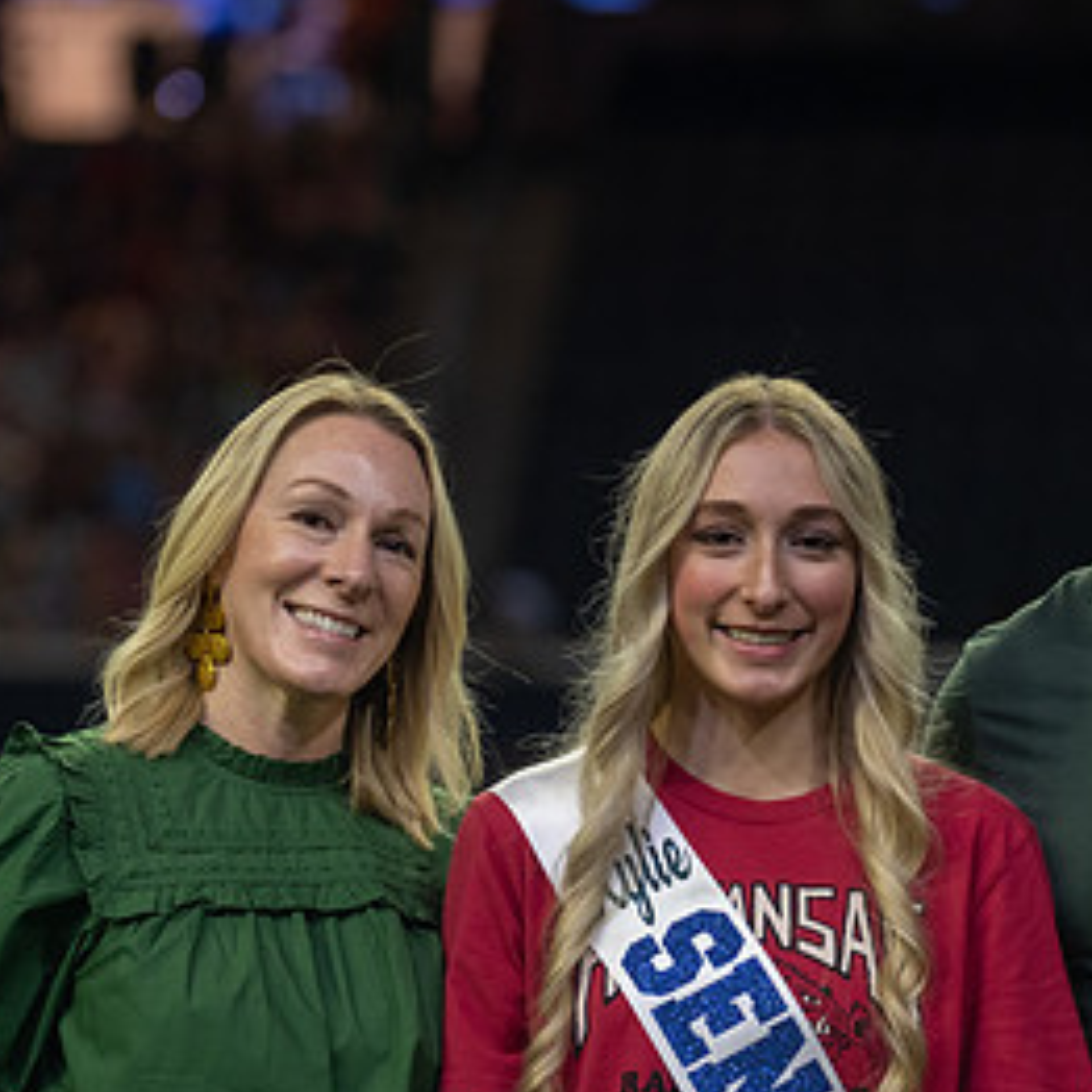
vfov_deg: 6.6
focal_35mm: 264
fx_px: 9422
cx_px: 739
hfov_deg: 6.6
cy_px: 874
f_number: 2.8
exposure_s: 1/320
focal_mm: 119
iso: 1000
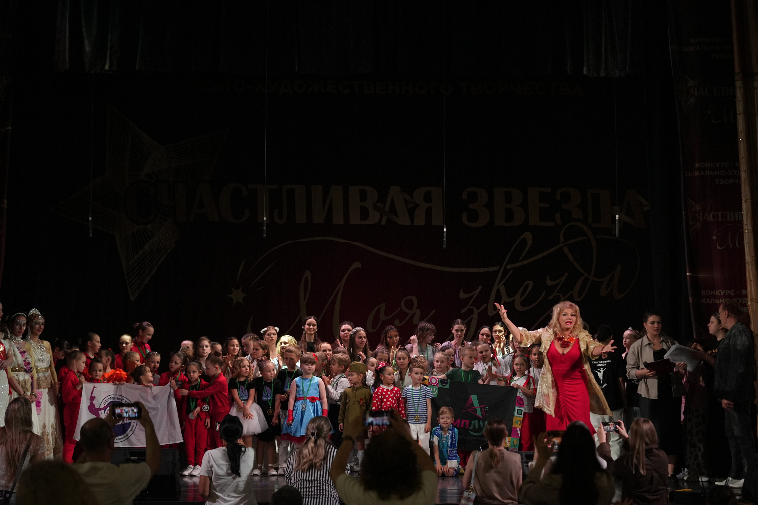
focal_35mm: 70
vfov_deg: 19.5
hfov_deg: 28.8
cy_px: 252
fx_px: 1474
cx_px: 379
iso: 2000
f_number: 2.8
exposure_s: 1/250
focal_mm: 70
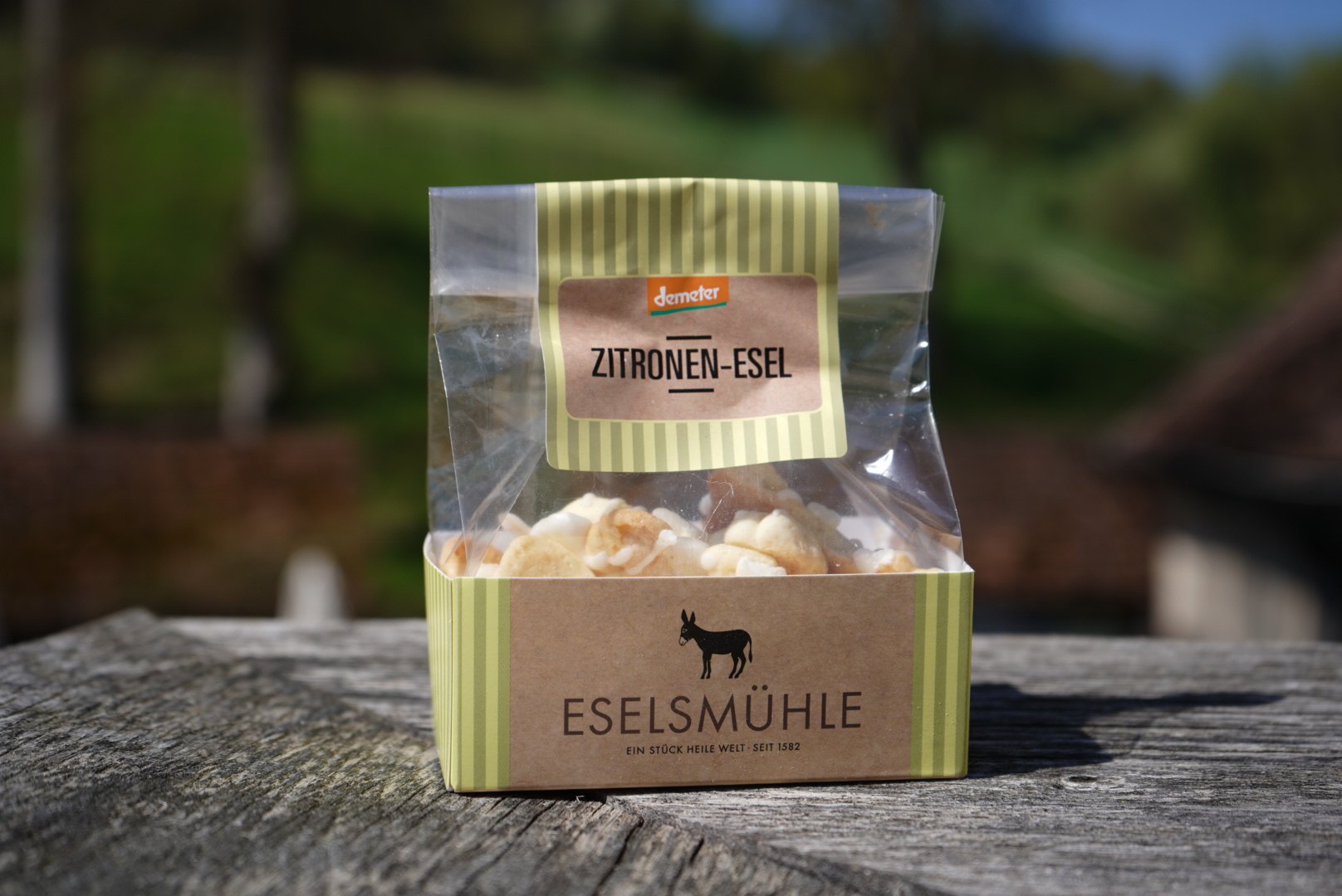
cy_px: 448
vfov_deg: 23.8
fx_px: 2126
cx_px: 671
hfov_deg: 35.0
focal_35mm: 57
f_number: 6.3
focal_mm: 57
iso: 80
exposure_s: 1/640
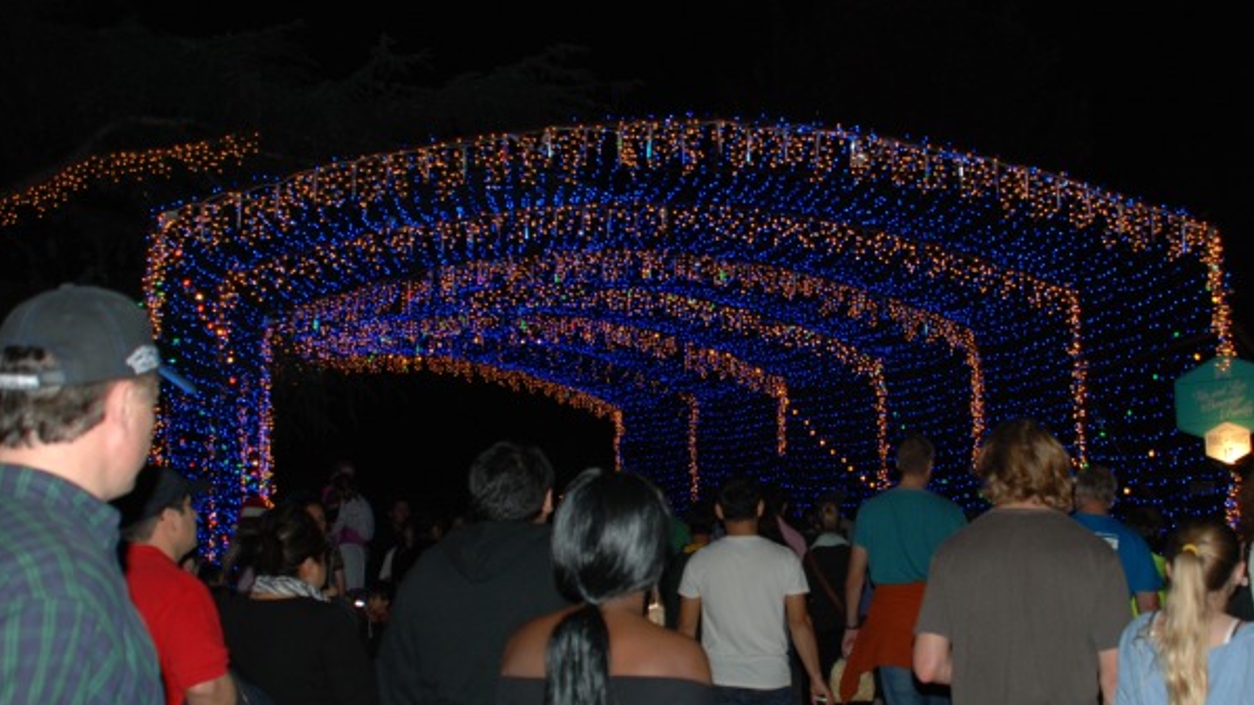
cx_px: 777
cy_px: 411
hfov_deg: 47.9
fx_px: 1397
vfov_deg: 28.3
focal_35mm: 42
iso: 200
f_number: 3.8
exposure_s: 1/60
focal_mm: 20
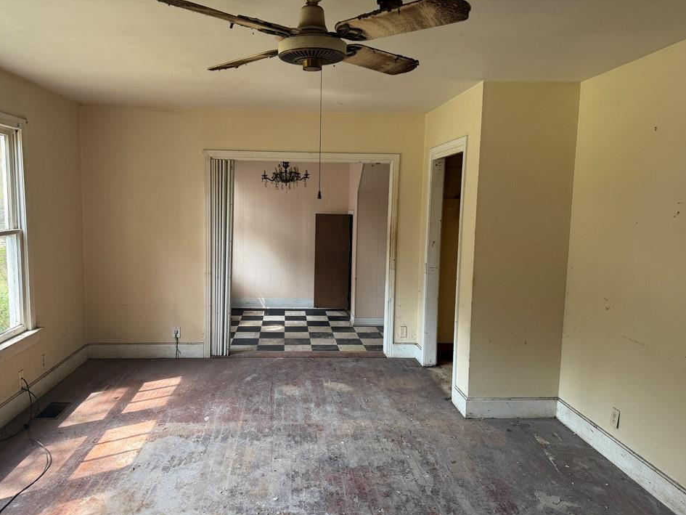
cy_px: 263
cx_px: 319
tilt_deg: -6.5
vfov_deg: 53.1
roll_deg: -1.7
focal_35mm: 26
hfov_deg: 67.2
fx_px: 515
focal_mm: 6.76
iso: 125
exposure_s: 1/157
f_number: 1.78
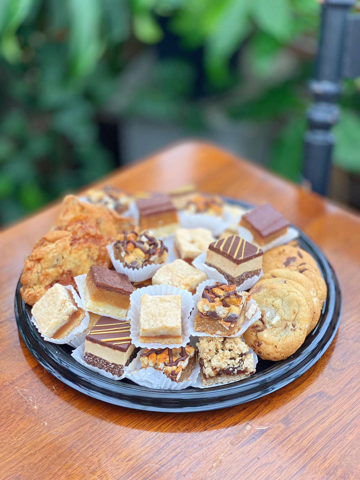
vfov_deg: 36.8
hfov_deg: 28.0
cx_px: 180
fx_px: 721
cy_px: 240
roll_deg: +1.1
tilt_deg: -35.8
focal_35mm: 52
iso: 50
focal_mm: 6
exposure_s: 1/120
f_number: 2
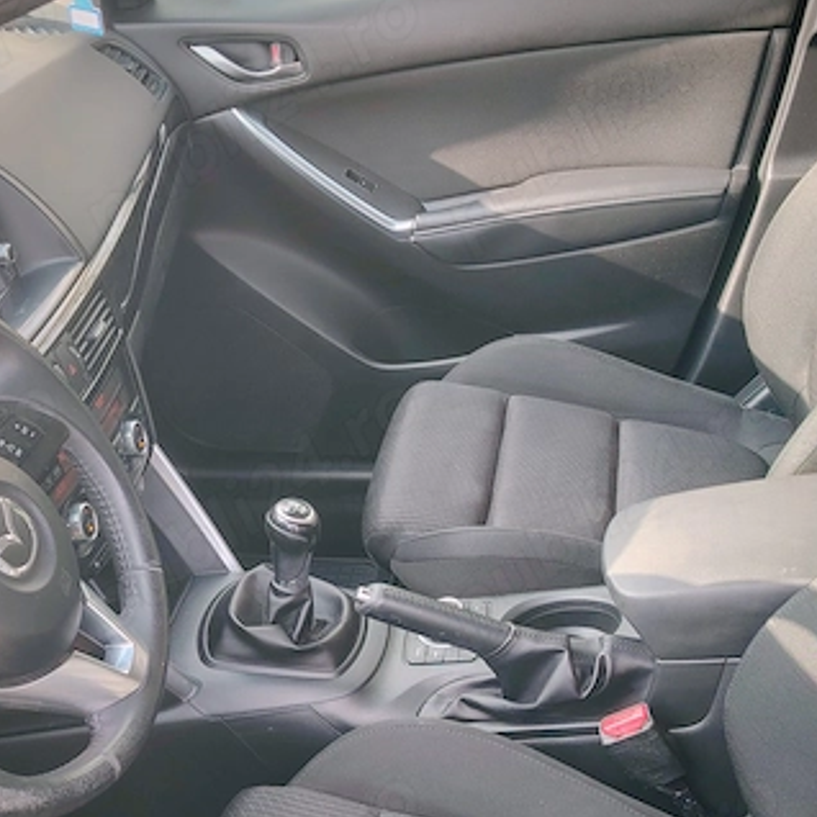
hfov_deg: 31.1
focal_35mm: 55
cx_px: 432
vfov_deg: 30.9
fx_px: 1469
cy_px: 537
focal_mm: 5.25
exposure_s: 1/50
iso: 107
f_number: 1.75
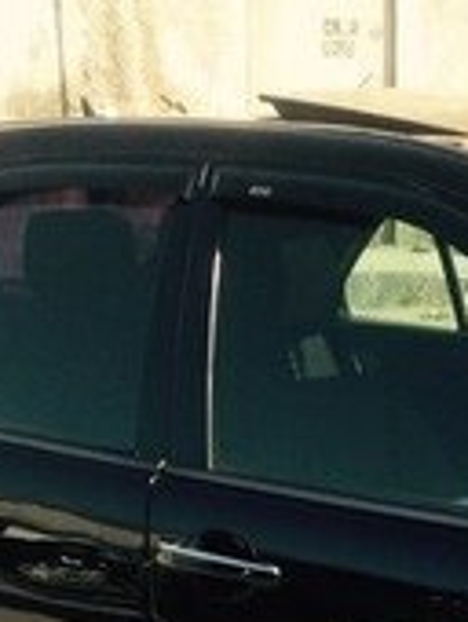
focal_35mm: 128
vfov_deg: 14.7
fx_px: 2302
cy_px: 818
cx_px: 479
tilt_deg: -16.6
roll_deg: -1.0
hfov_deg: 11.5
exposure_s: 1/861
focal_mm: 4.12
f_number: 2.4
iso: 50
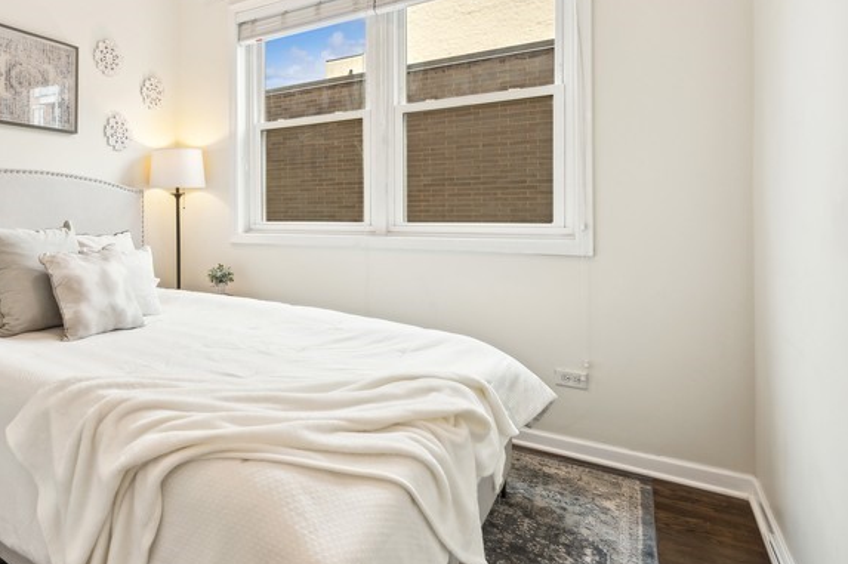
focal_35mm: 22
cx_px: 213
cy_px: 232
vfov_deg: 56.8
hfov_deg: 73.2
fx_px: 518
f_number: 10
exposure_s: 1/13
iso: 100
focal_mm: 14
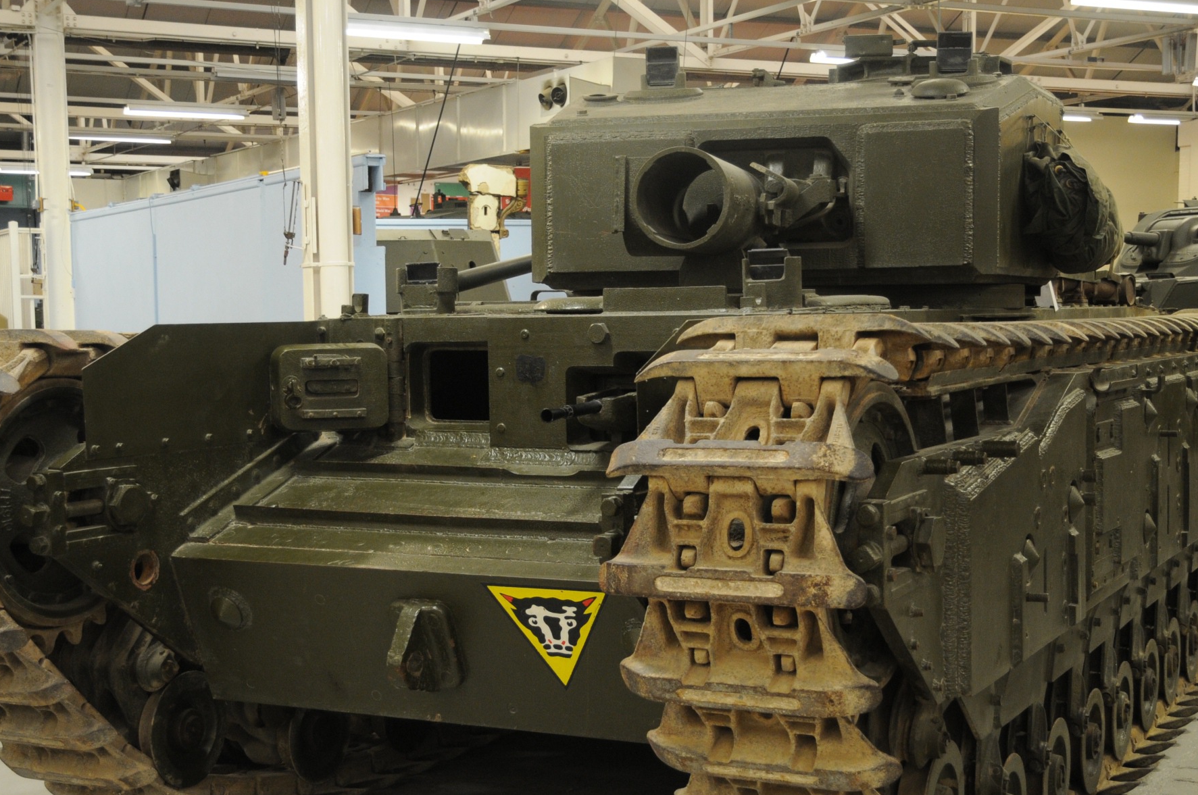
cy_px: 467
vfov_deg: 25.4
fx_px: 1761
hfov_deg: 37.6
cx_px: 590
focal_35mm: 53
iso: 640
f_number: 4.2
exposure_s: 1/15
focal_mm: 26
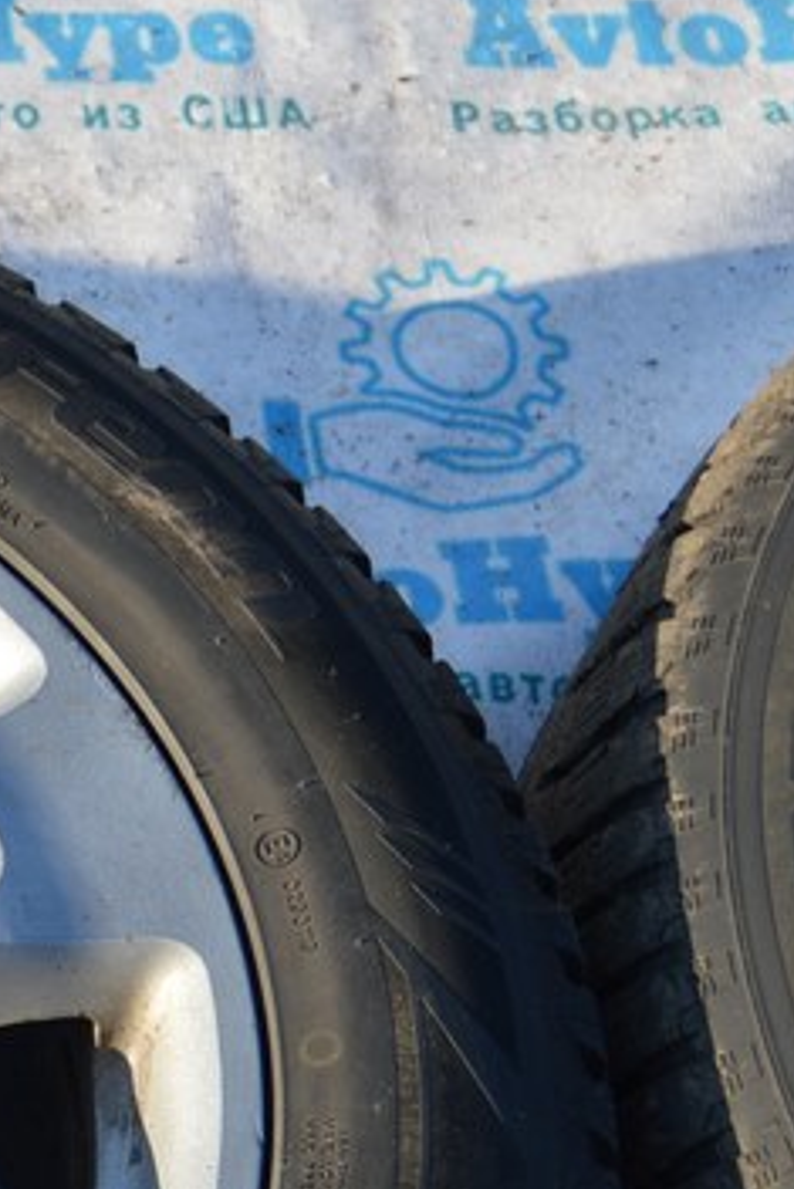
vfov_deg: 16.5
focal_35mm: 122
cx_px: -689
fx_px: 4032
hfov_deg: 10.5
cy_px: 1120
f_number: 6.3
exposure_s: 1/160
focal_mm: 28
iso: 100
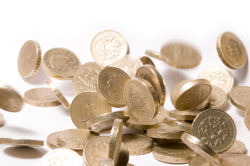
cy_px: 83
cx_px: 125
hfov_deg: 13.1
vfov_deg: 8.7
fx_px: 1093
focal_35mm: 158
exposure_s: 1/500
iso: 200
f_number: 32
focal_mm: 105
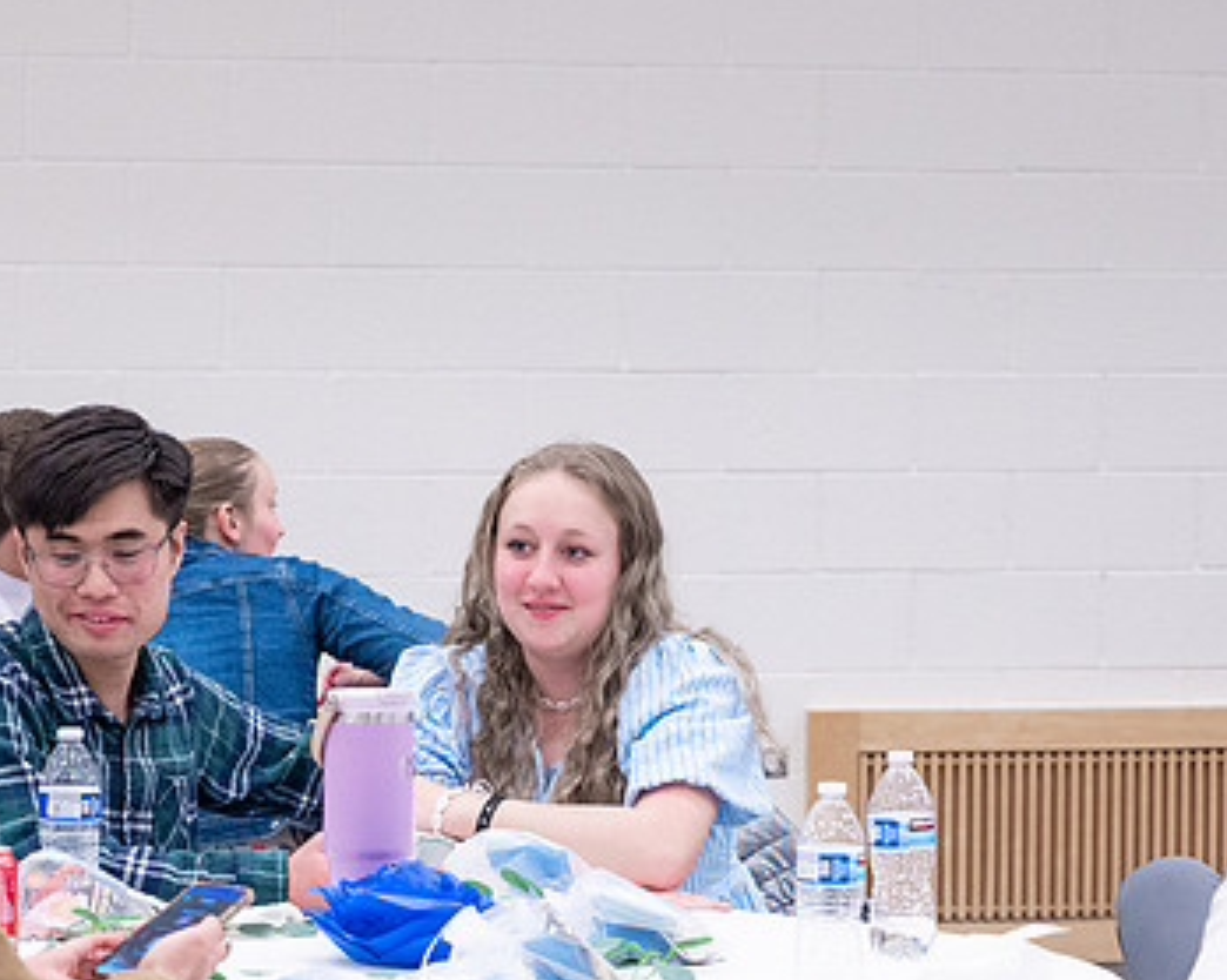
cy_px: 609
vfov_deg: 9.8
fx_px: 5698
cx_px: 662
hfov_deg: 12.3
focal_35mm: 157
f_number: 4
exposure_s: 1/200
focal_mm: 70
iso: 1600
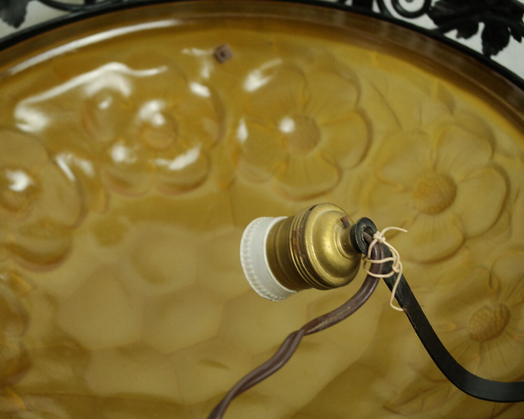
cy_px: 208
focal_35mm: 66
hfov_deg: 28.7
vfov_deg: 23.1
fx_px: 1024
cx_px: 234
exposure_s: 1/30
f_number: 5.6
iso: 400
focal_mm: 38
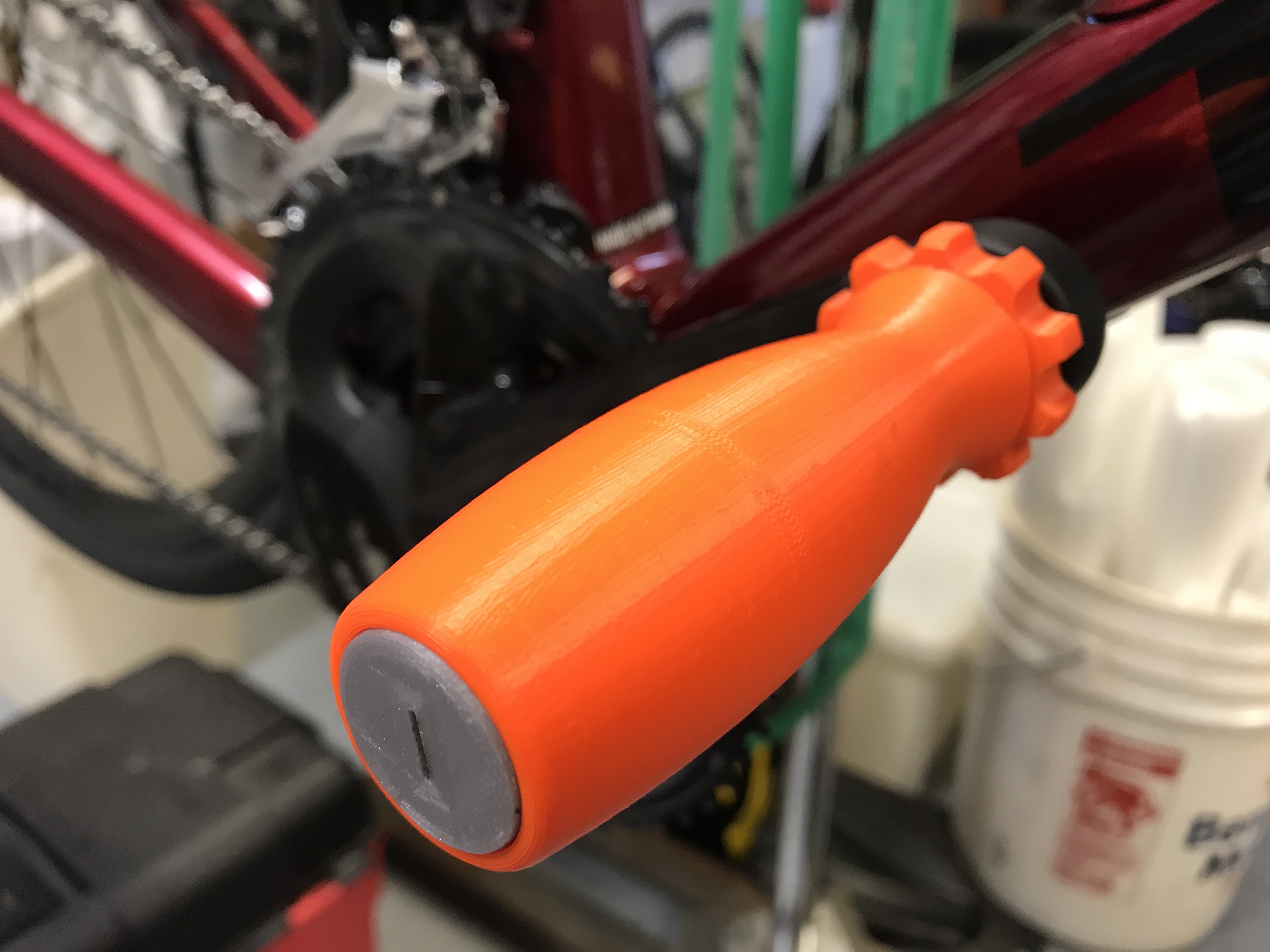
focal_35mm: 28
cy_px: 476
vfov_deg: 49.7
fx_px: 1027
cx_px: 635
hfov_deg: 63.4
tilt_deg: -26.6
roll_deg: -0.5
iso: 40
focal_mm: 3.99
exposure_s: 1/20
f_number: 1.8
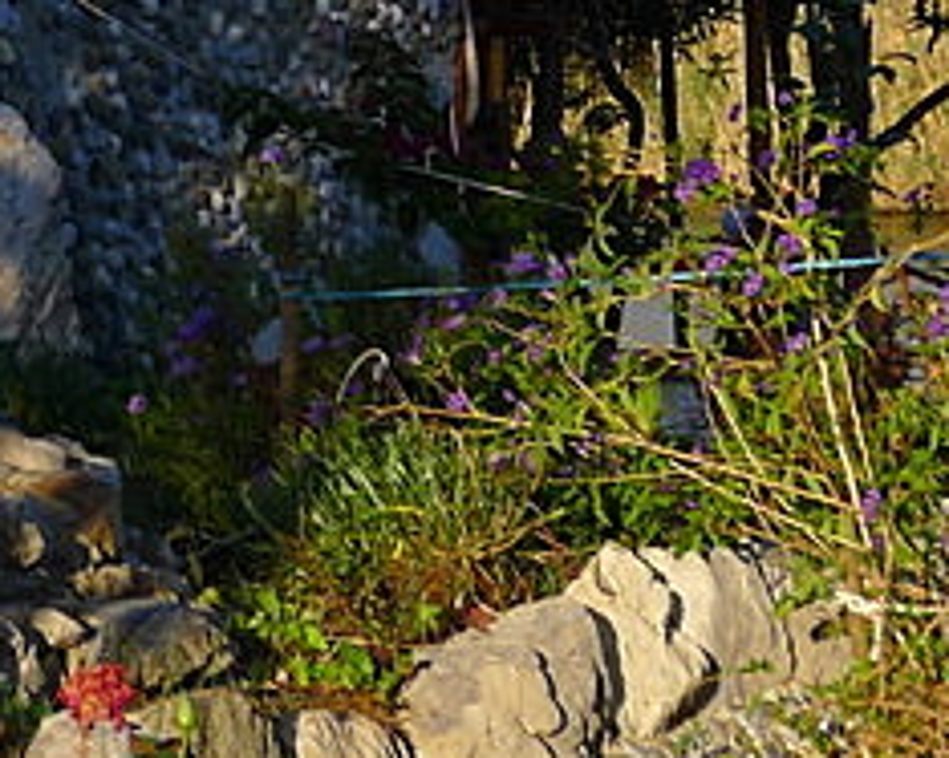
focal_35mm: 177
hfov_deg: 10.4
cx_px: -625
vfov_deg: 8.5
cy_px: -497
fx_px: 4969
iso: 80
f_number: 4
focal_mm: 9.2
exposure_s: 1/500
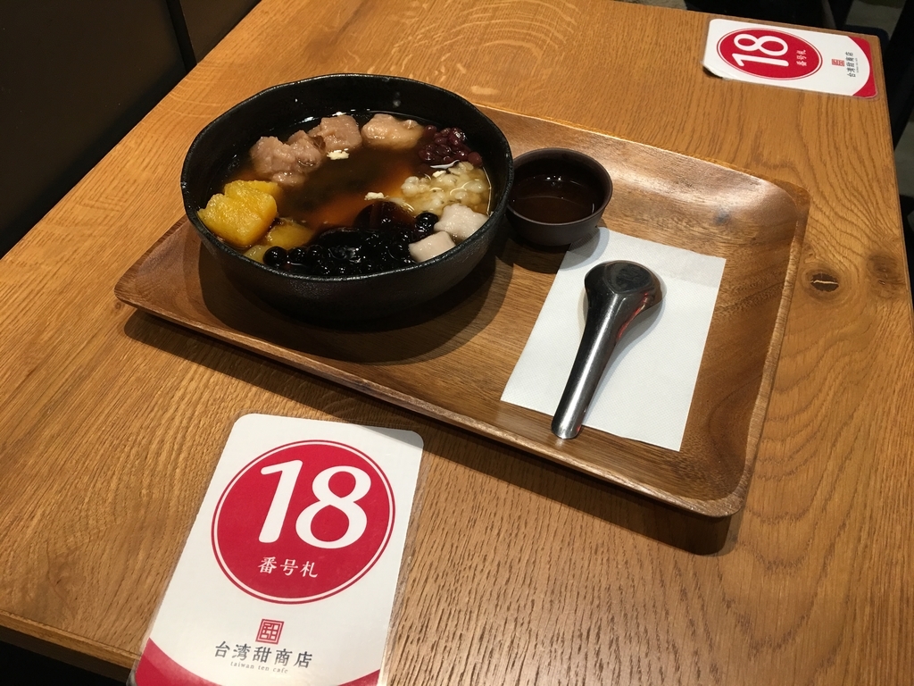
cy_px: 343
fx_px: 766
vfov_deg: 48.2
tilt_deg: -47.2
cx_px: 457
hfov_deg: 61.7
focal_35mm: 29
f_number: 2.2
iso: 40
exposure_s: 1/30
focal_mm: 4.15
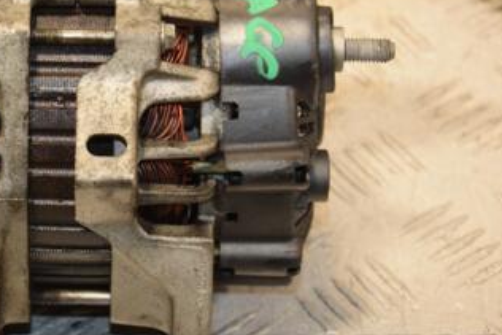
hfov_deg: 12.4
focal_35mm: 165
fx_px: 2302
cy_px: 148
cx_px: 100
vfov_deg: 8.3
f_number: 5.6
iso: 800
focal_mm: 58
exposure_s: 1/200
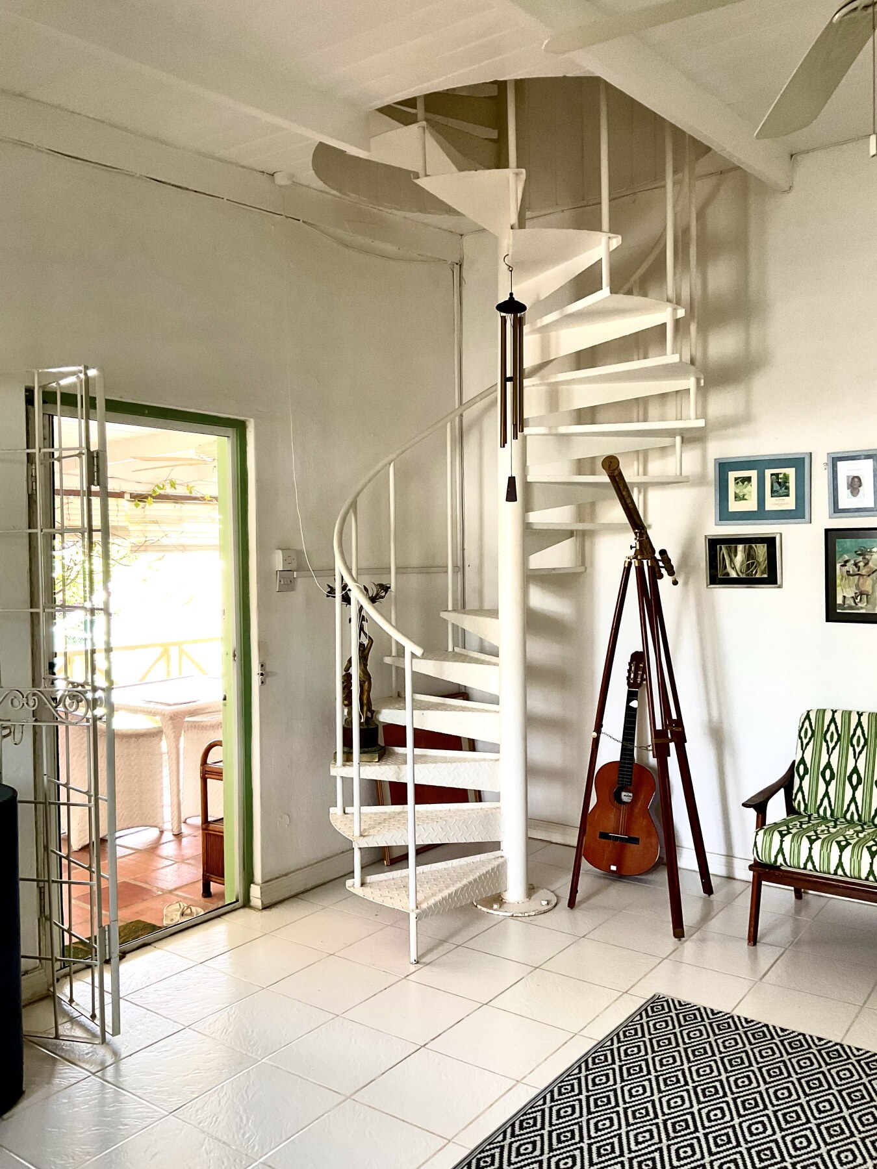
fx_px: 980
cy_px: 584
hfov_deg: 48.2
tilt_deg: -1.7
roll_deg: +0.5
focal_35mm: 29
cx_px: 438
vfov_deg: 61.7
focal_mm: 3
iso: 64
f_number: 1.8
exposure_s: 1/60
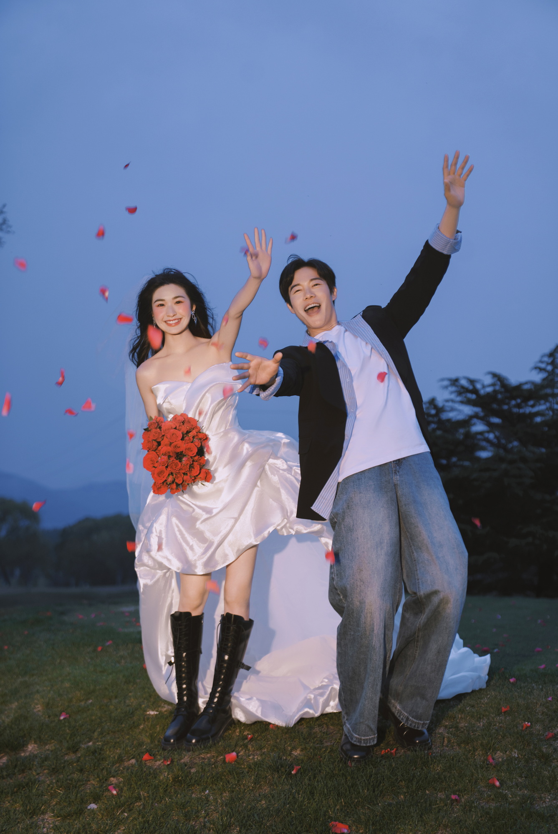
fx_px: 1253
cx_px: 279
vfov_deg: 36.8
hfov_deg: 25.1
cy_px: 417
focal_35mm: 54
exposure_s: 1/125
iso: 320
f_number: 2.8
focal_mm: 54
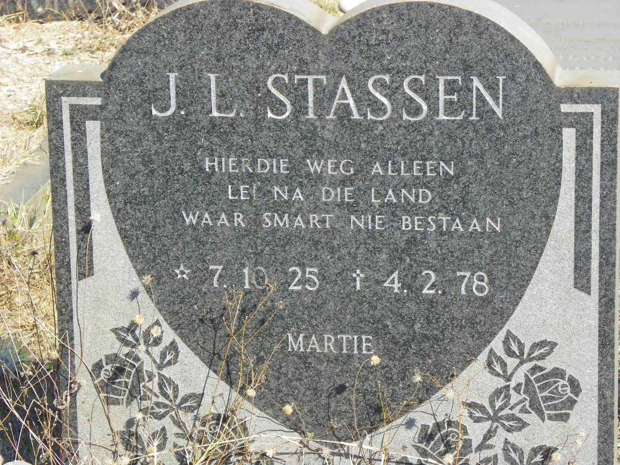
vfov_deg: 10.8
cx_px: 310
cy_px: 232
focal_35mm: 137
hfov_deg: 14.4
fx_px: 2454
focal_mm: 24.3
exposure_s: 1/160
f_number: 4.5
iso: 64
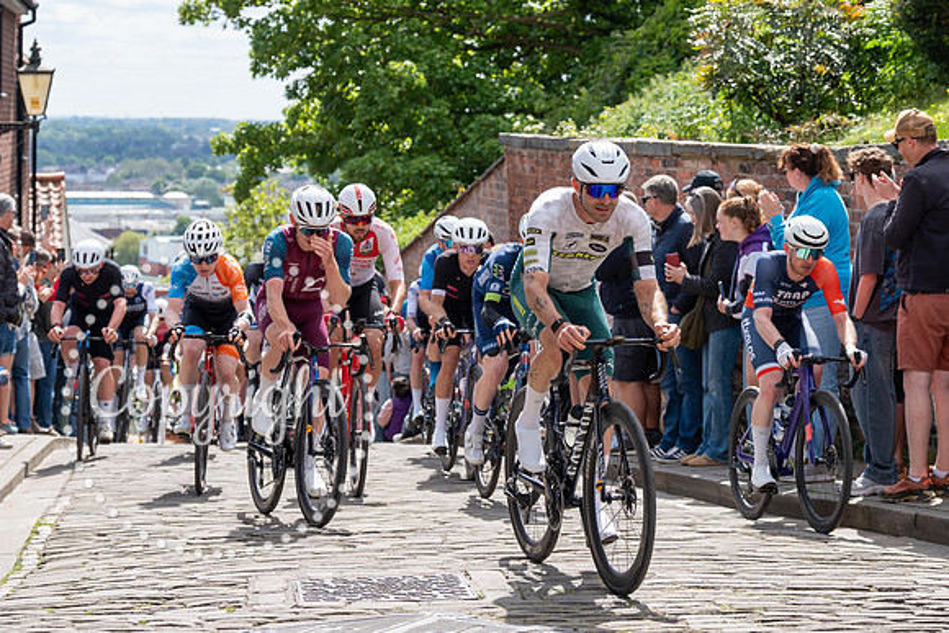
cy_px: 200
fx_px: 2554
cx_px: 650
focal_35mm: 97
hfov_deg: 21.0
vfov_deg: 14.1
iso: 400
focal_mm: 70
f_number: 5
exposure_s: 1/1000
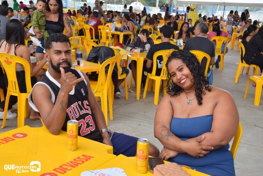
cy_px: 88
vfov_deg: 29.9
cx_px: 132
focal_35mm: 45
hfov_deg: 43.6
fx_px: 329
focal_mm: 30
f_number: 8
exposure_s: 1/250
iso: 360
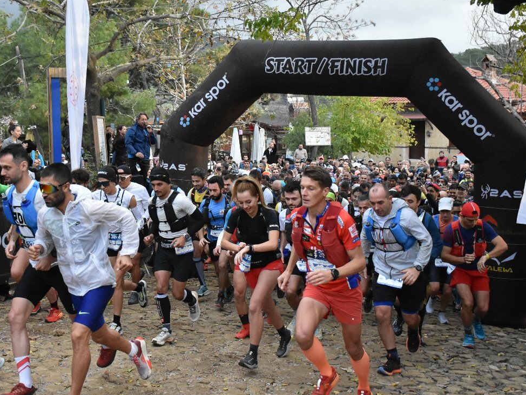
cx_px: 186
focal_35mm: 50
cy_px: 178
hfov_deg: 37.9
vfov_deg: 29.1
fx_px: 760
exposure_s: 1/1000
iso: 4000
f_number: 4
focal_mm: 22
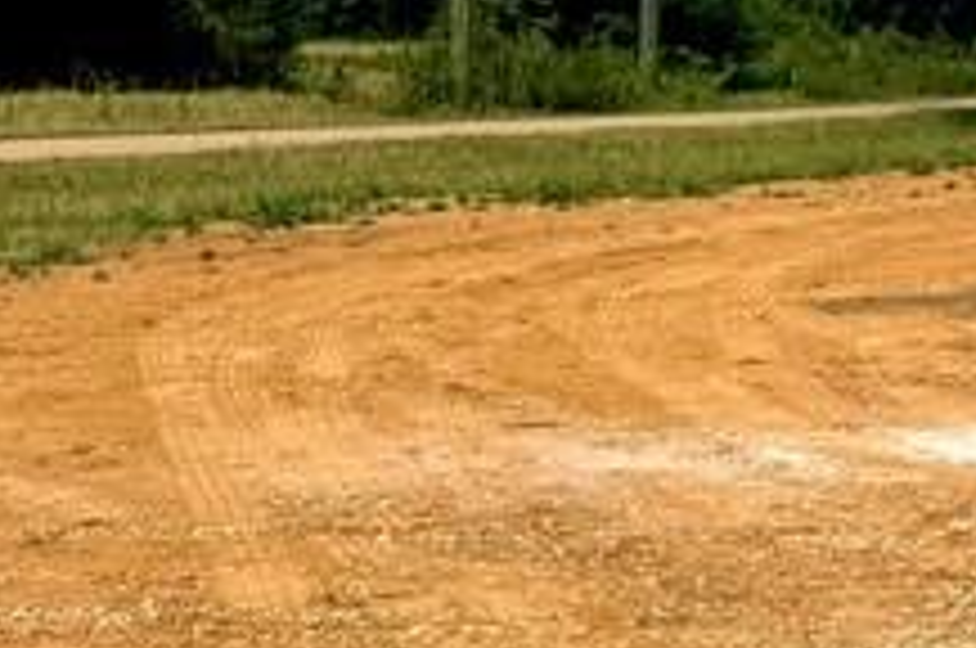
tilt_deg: +1.6
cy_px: -40
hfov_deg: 14.2
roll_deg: -0.2
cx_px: 2033
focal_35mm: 118
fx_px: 3194
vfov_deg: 11.4
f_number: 1.78
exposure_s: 1/14286
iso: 80
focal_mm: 6.76
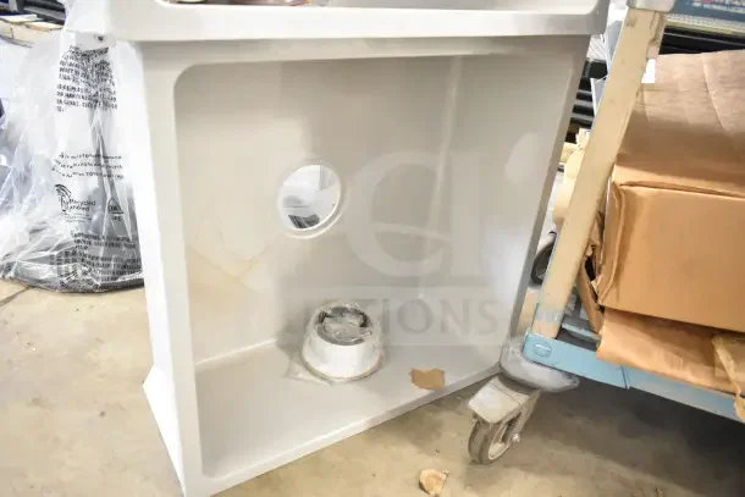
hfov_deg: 67.4
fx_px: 559
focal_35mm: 27
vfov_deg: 48.0
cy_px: 248
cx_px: 372
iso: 3600
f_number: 3.5
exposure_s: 1/30
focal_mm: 18
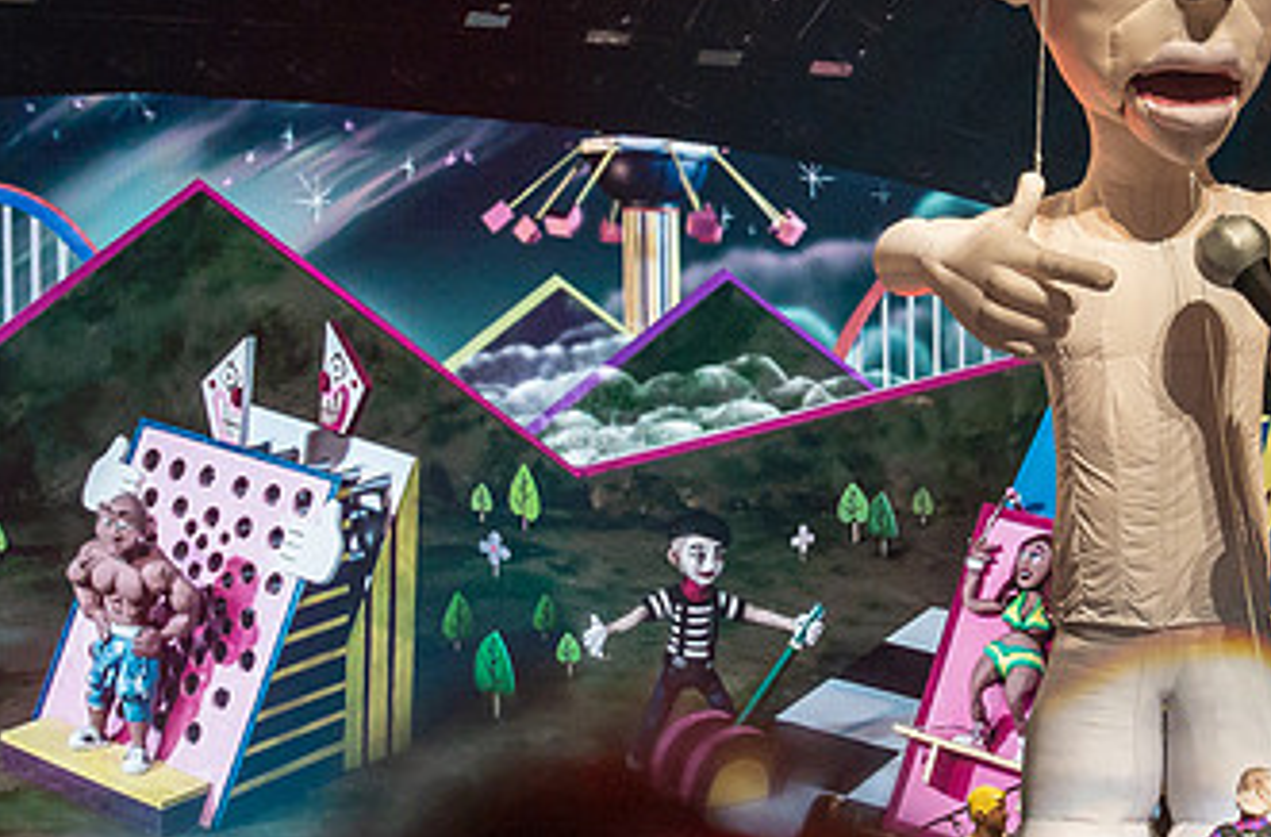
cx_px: 1100
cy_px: 277
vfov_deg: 7.8
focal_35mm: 174
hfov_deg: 11.8
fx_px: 6120
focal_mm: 35
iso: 800
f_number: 5.6
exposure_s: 1/100
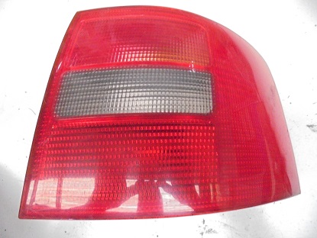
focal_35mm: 26
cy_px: 119
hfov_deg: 67.3
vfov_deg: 53.1
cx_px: 158
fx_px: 238
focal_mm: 4.6
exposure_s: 1/15
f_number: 3.5
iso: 800
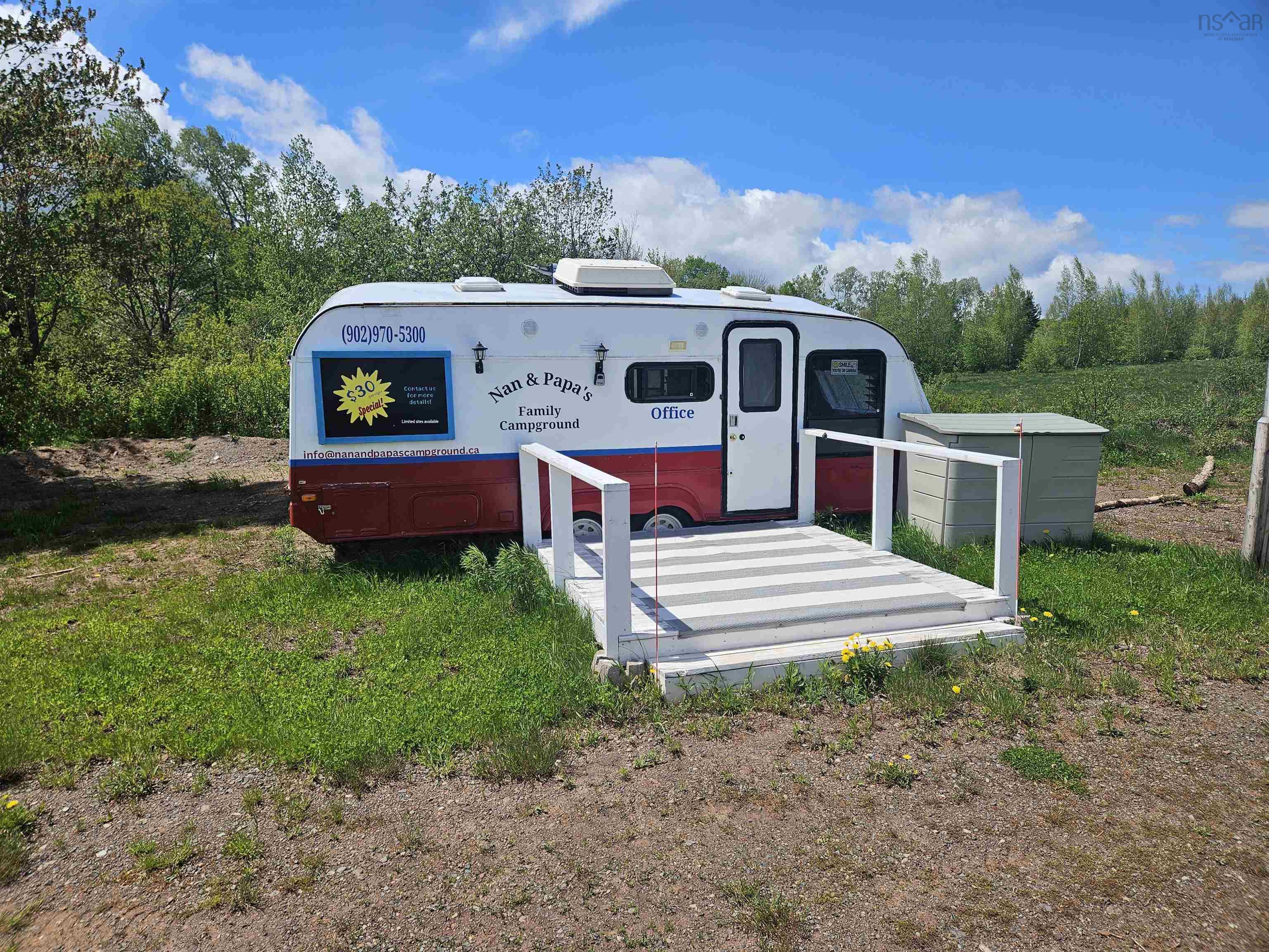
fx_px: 843
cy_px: 476
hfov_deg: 73.9
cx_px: 634
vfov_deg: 58.9
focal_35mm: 23
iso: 25
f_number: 1.8
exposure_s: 1/2551
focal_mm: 5.4
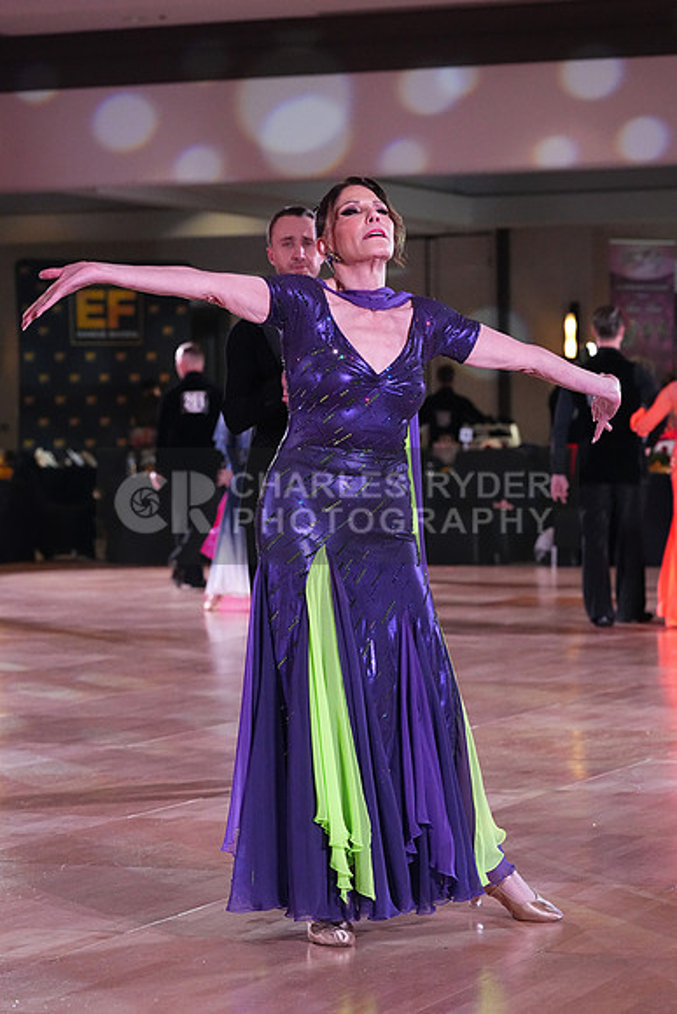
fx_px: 3016
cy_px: 507
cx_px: 338
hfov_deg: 12.8
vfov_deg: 19.1
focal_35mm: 107
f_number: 5.6
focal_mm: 107
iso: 8000
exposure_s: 1/400
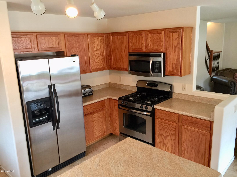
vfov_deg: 48.2
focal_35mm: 29
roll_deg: +0.7
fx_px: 199
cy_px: 88
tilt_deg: -12.4
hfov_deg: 61.7
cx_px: 118
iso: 32
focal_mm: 4.15
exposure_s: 1/15
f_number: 2.2
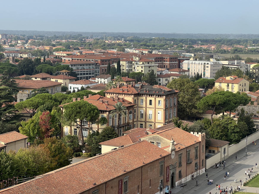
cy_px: 97
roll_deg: -0.6
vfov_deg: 19.1
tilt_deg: -6.3
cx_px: 130
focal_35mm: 77
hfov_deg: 25.3
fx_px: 576
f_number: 2.8
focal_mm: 9
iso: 32
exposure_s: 1/555
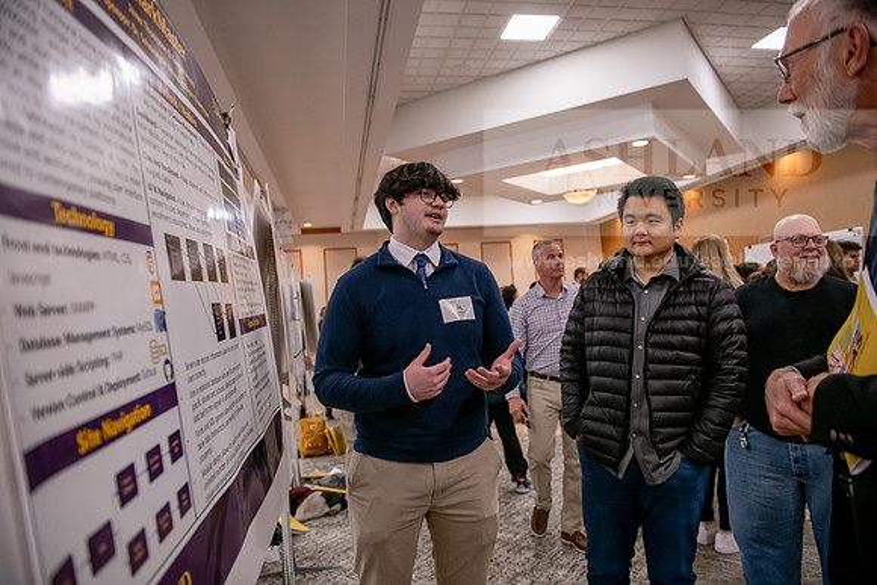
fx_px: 585
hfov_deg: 73.7
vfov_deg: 53.2
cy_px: 292
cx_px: 438
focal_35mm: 24
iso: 1600
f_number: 3.2
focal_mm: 24
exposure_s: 1/200
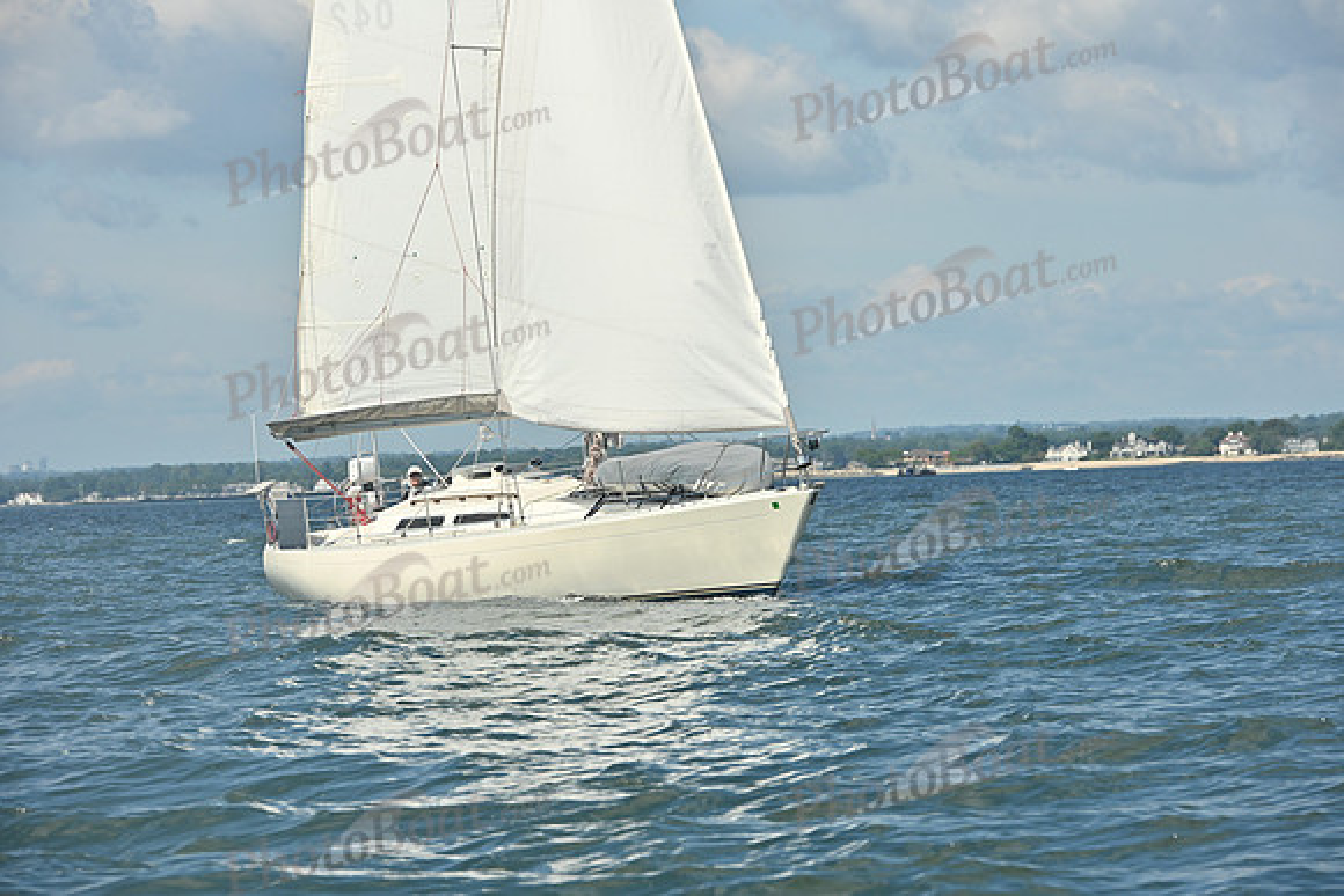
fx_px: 6161
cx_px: 672
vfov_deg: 8.3
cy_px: 448
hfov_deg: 12.4
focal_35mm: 165
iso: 320
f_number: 10
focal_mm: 165
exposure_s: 1/1600
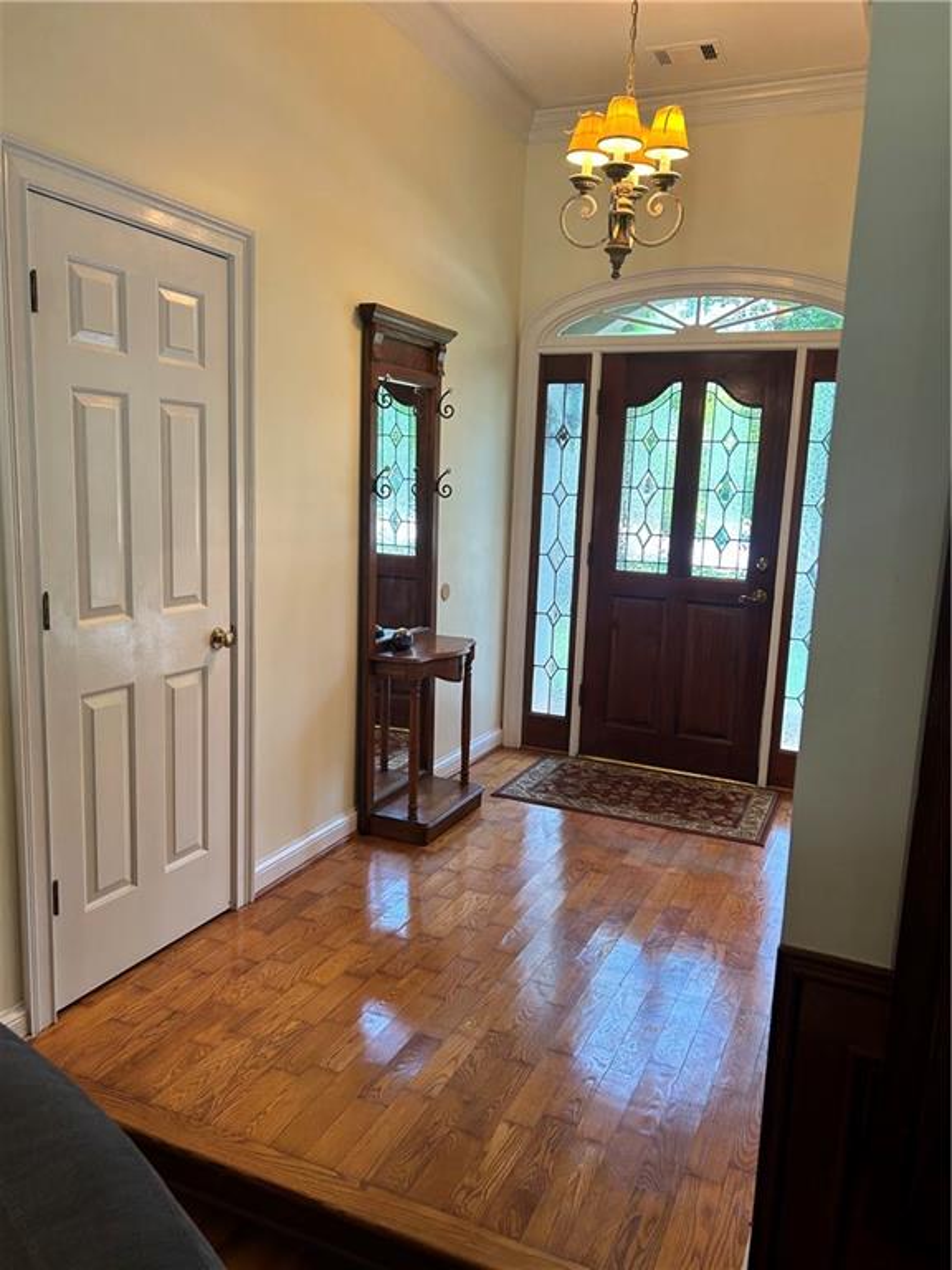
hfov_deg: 53.1
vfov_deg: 67.3
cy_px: 635
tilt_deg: -8.4
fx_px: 953
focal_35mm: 26
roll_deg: -2.9
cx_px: 476
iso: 80
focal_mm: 5.7
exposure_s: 1/60
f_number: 1.5
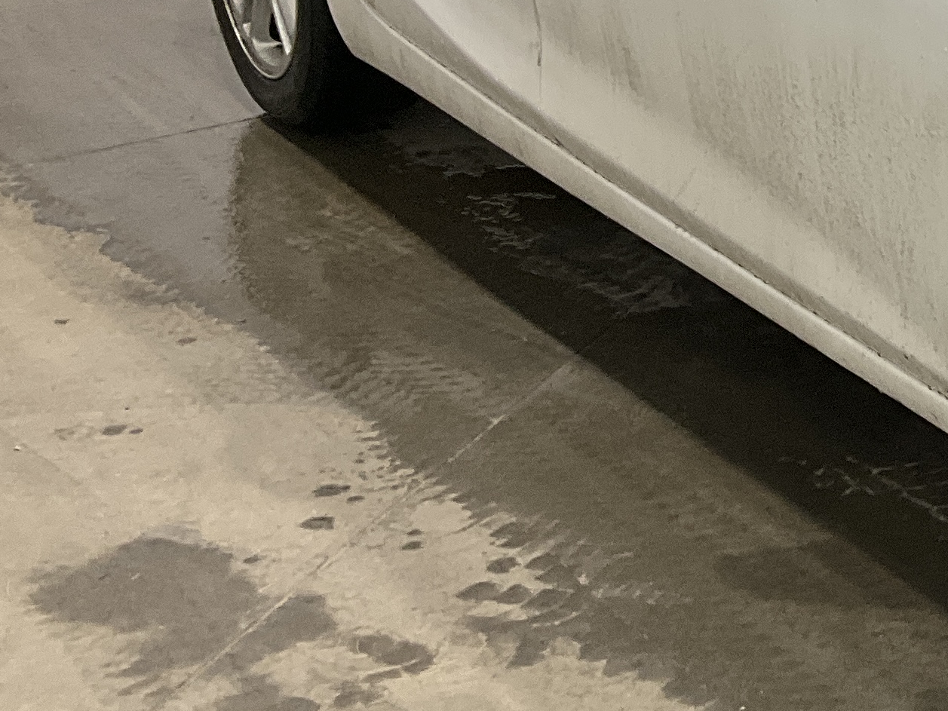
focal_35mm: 93
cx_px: 1478
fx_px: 2547
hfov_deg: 18.4
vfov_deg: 15.7
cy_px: 56
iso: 40
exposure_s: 1/60
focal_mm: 3
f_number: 1.8
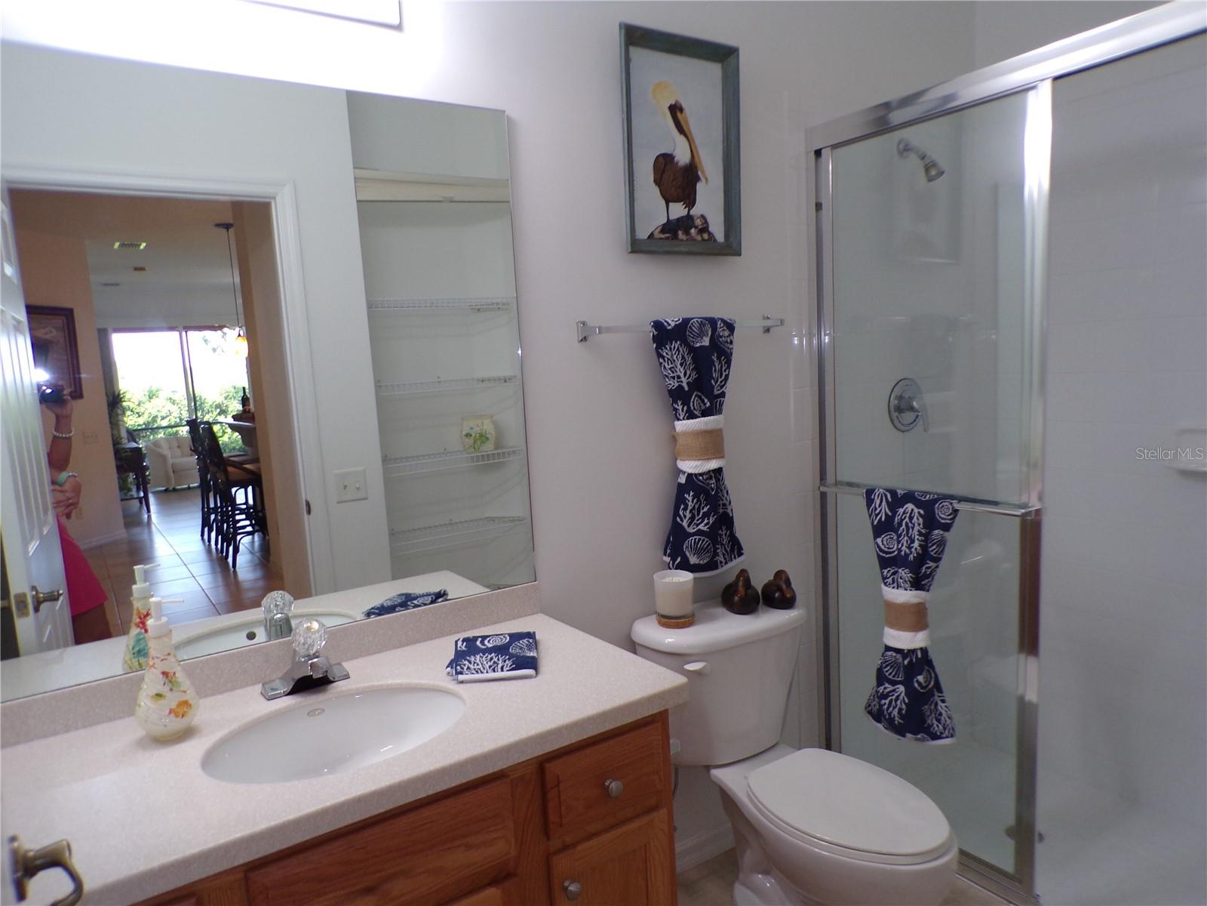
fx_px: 837
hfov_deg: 71.6
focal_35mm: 24
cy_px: 453
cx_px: 604
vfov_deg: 56.8
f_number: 3
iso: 125
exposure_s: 1/34
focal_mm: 4.3
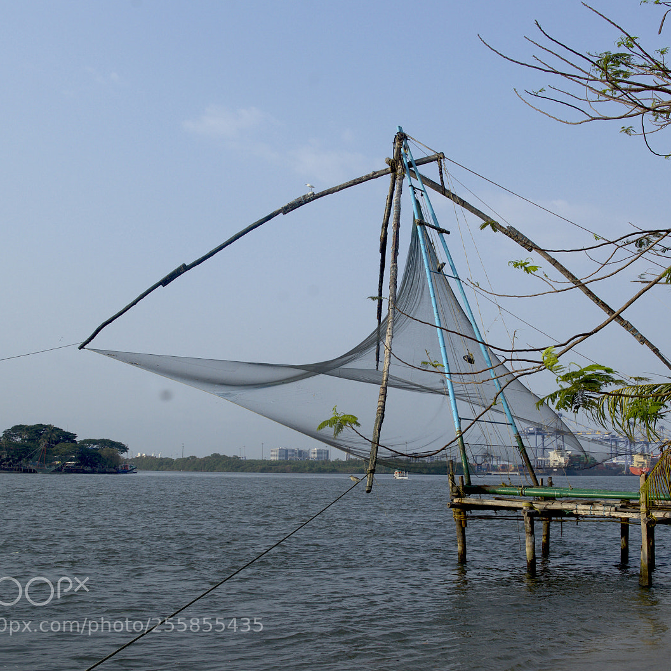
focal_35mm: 45
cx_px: 439
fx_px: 987
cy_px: 336
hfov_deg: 37.2
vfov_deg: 37.6
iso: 200
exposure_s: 1/350
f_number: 9.5
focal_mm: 35
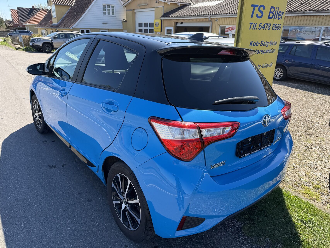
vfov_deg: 56.8
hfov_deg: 71.6
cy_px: 124
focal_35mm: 24
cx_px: 165
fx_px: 229
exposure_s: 1/1437
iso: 80
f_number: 1.78
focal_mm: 6.76
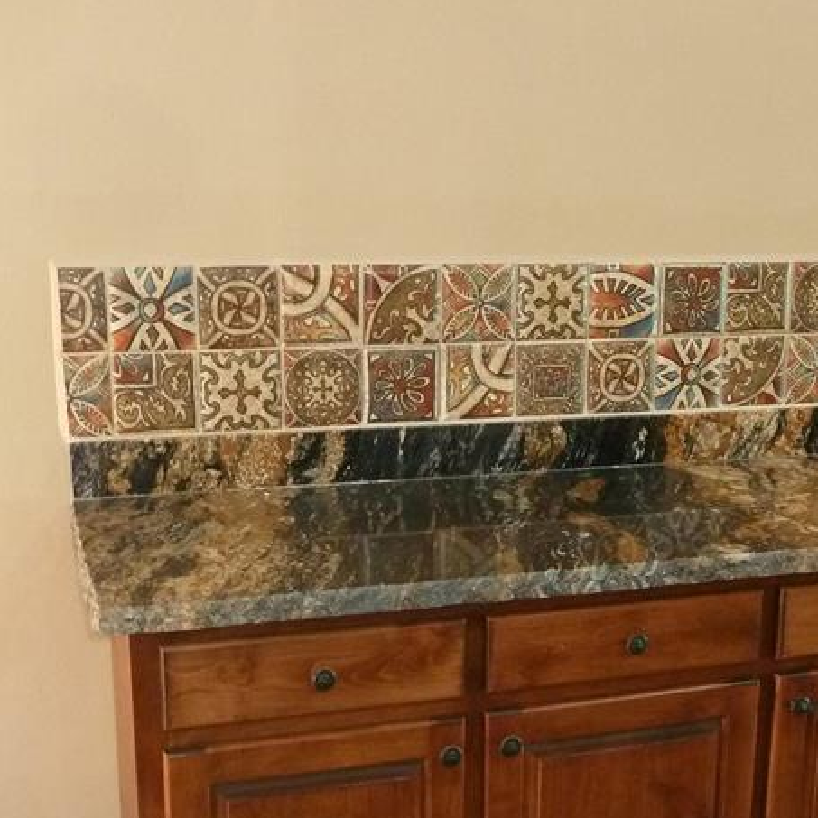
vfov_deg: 33.7
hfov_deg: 33.9
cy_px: 542
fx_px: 1337
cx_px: 489
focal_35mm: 50
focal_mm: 4.1
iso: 320
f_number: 3.3
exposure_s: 1/30
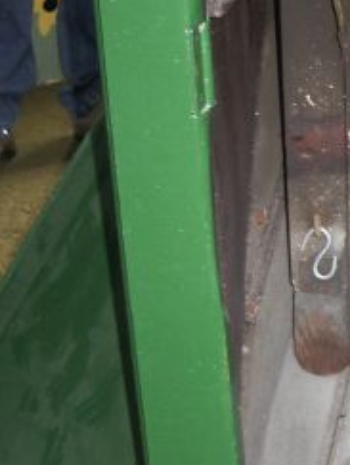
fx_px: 1546
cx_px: 543
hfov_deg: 12.2
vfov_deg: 17.1
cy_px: 201
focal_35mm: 115
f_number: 2.6
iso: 100
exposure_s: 1/40
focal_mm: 5.8
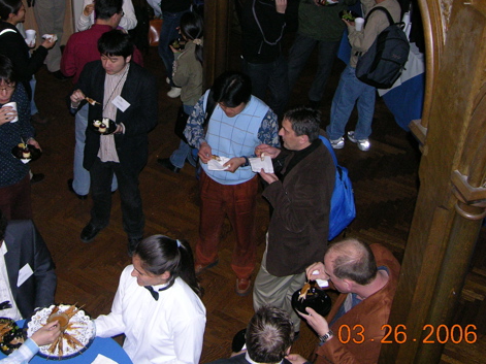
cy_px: 108
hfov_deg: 34.5
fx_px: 772
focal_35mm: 55
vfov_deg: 26.3
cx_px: 150
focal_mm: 8.9
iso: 200
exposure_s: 1/60.1
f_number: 2.8
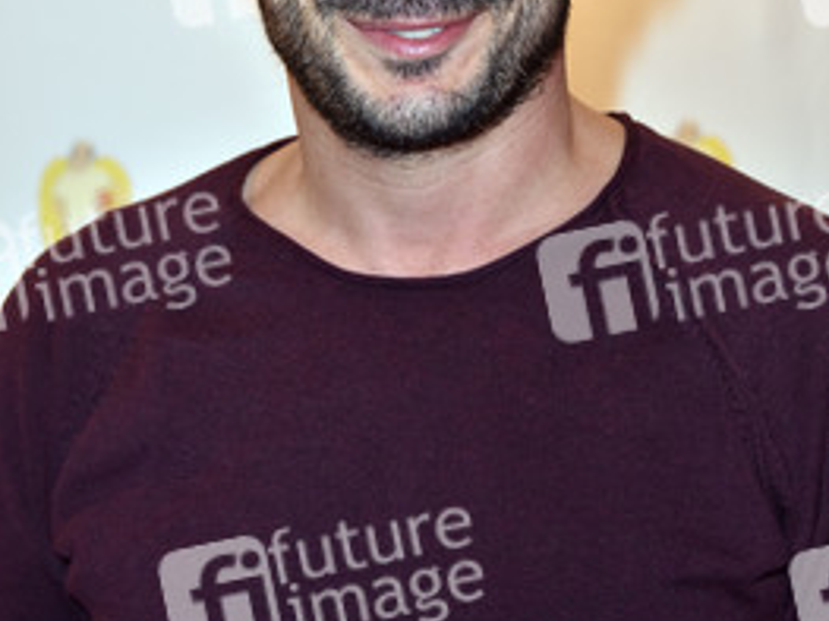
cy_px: 110
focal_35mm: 146
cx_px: 413
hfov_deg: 13.5
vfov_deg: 10.1
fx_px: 3495
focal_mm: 100
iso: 2000
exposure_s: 1/200
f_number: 5.6
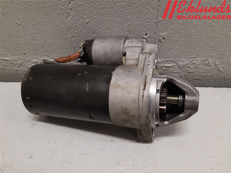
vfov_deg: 53.1
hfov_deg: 67.3
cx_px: 116
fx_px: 174
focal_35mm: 26
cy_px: 86
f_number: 1.7
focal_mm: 3.93
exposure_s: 1/50
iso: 200
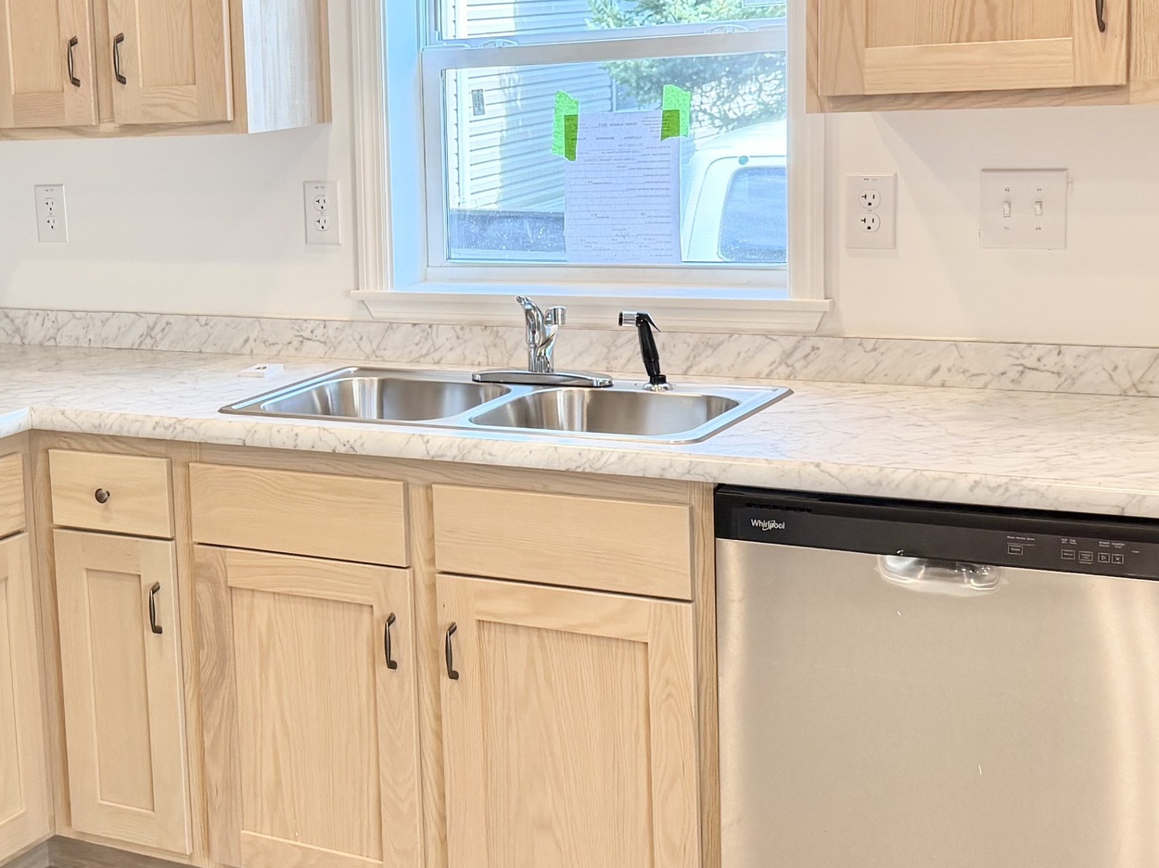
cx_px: 108
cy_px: 365
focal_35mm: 59
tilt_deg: -9.4
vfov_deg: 24.8
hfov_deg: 31.1
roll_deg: +3.3
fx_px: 1975
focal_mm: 6.76
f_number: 1.78
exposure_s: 1/204
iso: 125
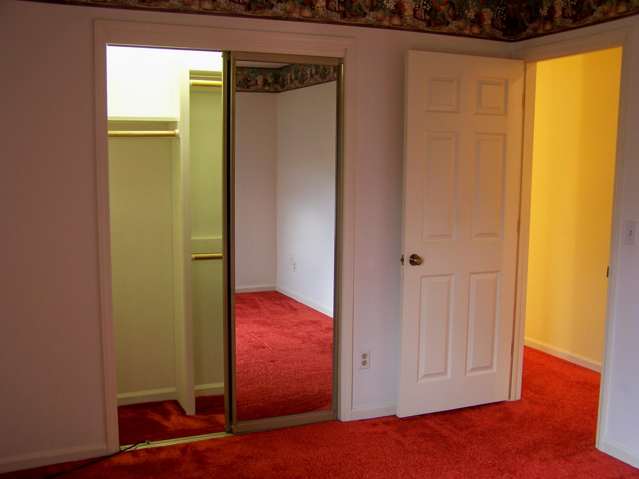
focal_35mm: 38
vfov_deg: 37.7
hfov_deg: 49.0
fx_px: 701
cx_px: 320
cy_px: 240
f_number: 2.8
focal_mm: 6.3
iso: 64
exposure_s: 1/4
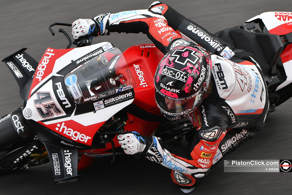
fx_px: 1521
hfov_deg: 11.0
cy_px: 98
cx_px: 146
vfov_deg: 7.3
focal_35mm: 188
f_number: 4
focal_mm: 125
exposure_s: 1/320
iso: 160
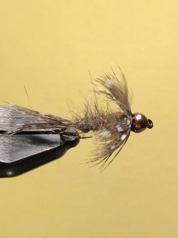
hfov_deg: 49.7
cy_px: 119
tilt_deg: -24.6
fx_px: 192
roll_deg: -3.1
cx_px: 89
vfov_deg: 63.4
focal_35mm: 28
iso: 32
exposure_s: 1/100
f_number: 1.8
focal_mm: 3.99
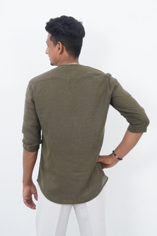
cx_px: 78
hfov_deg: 26.5
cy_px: 118
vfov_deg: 38.9
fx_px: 334
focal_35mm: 51
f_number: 8
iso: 200
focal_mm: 34
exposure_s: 1/100
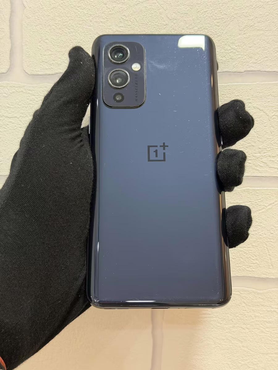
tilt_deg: -3.4
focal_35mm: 48
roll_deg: -0.4
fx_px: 514
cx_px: 139
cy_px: 185
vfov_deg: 39.7
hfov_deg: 30.3
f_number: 1.78
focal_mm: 6.76
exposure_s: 1/50
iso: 200
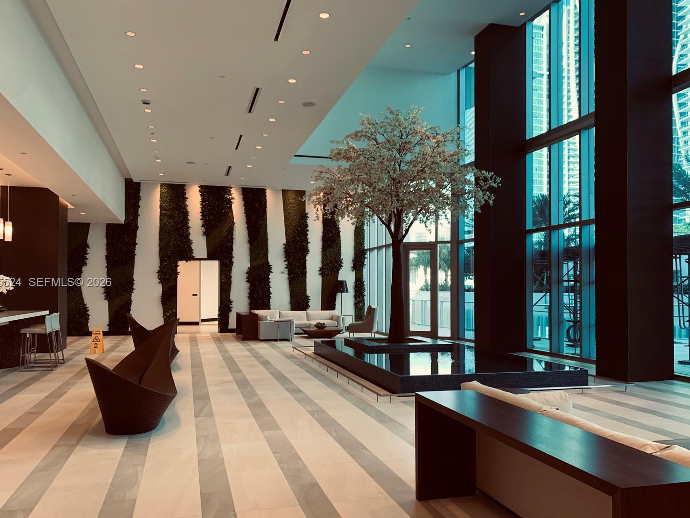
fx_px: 578
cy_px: 283
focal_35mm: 29
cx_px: 347
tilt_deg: +1.2
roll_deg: -0.4
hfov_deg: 61.7
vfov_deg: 48.2
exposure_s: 1/120
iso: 80
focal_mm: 4.25
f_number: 1.8
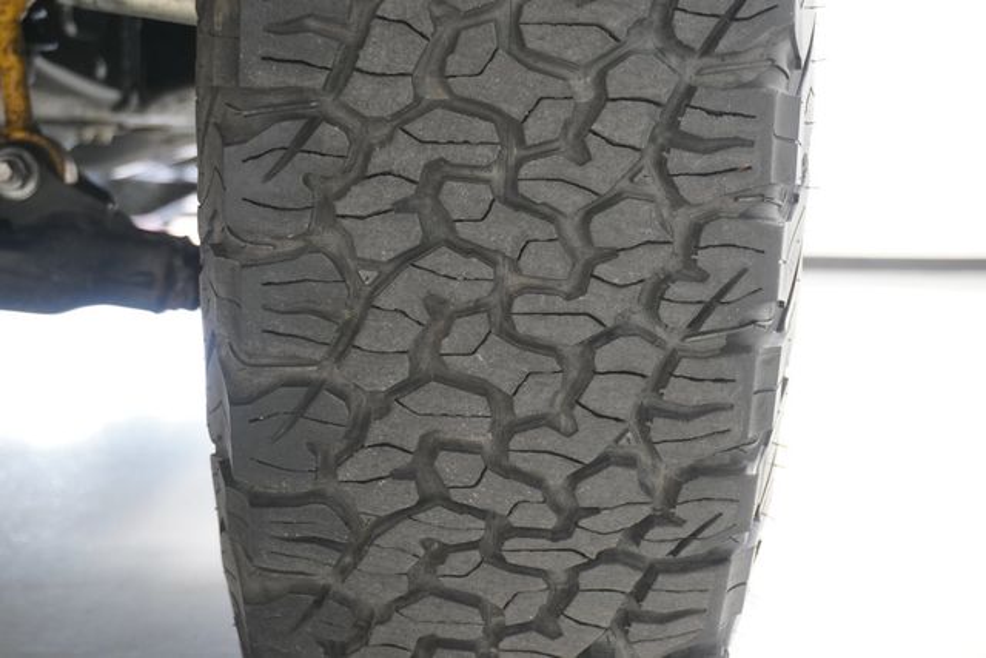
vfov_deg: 23.8
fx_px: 1561
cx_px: 493
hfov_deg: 35.0
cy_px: 329
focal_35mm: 57
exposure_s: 1/60
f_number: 5.6
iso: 1000
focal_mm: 38
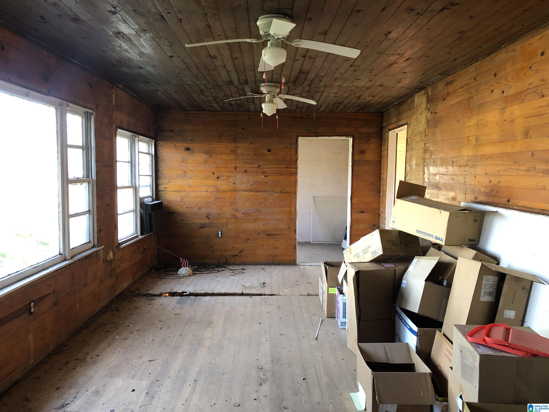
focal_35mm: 28
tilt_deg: -6.0
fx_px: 444
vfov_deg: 49.7
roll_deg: -0.7
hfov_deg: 63.4
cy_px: 206
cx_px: 274
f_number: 1.8
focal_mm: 4
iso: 64
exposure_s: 1/15
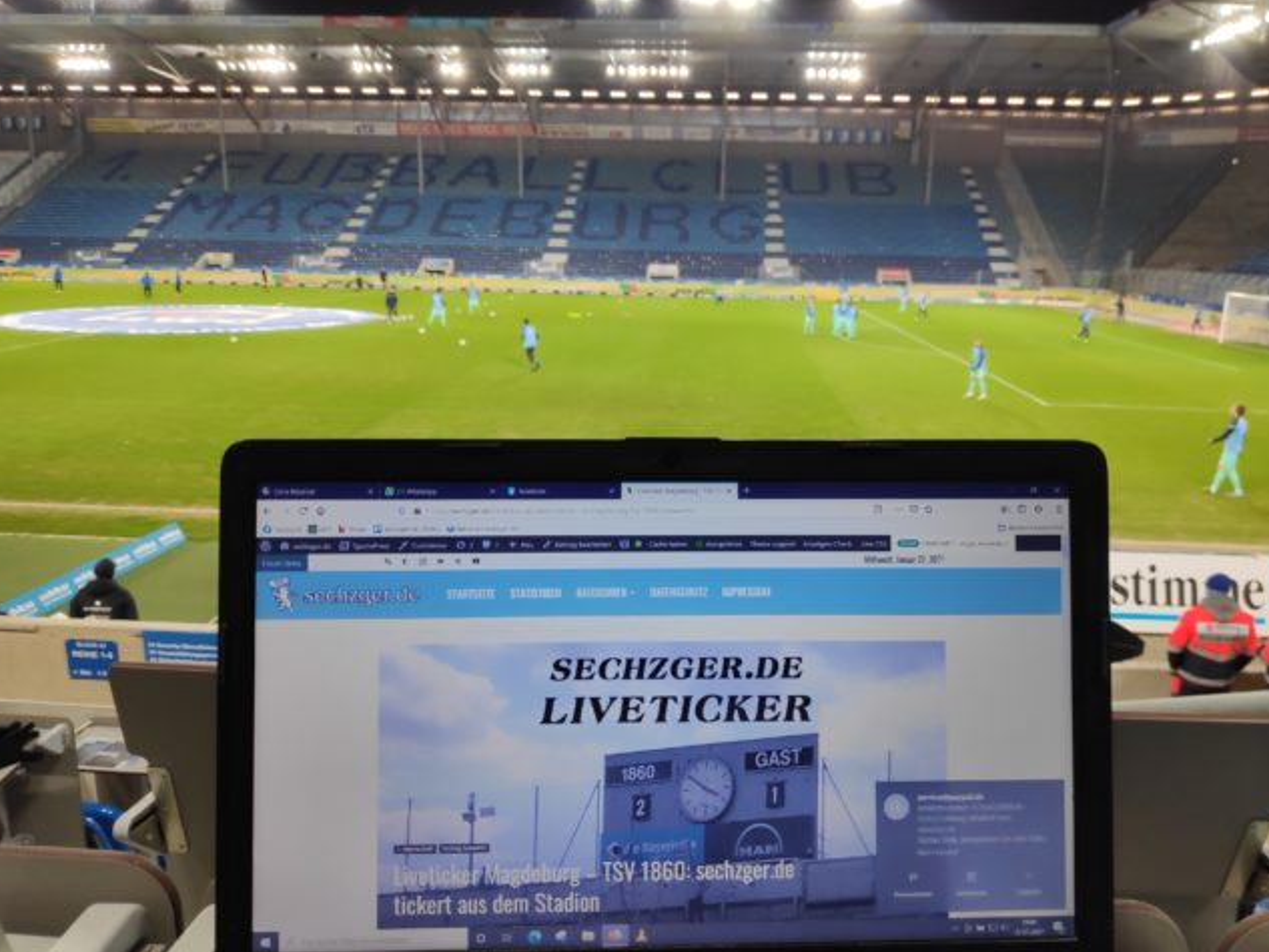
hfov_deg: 76.3
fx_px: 807
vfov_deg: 61.1
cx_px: 666
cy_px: 481
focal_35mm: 22
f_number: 1.9
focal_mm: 3.94
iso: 162
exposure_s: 1/100
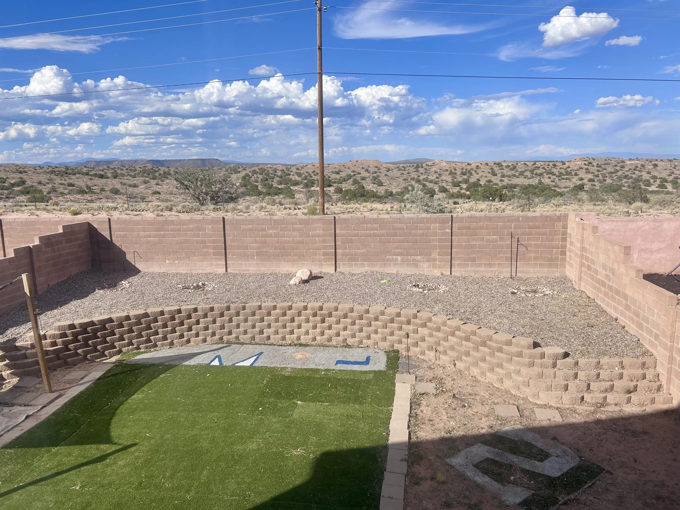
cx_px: 340
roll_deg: +1.7
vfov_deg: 53.1
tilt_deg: -9.1
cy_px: 255
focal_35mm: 26
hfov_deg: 67.3
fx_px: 511
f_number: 1.5
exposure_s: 1/5076
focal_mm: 5.7
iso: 50
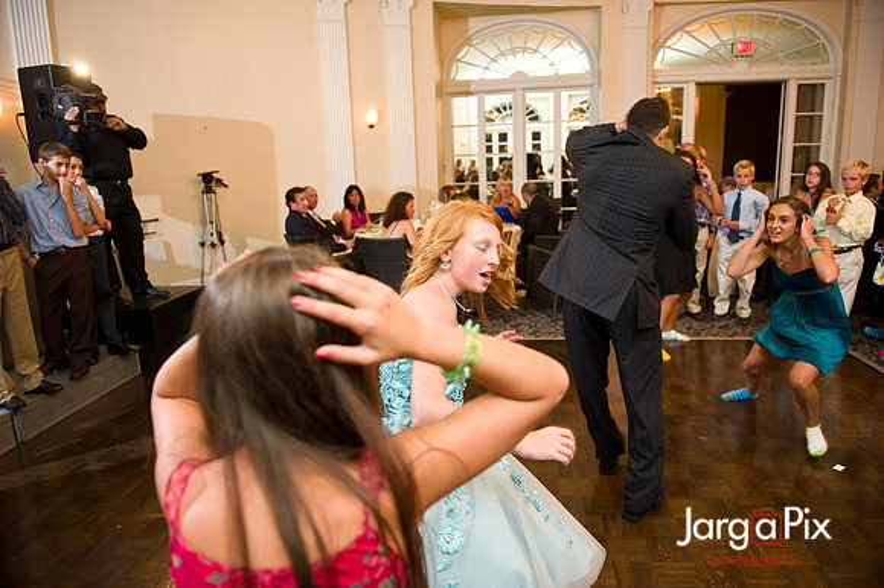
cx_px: 442
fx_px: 589
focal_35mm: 24
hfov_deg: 73.8
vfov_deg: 53.1
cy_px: 294
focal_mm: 24
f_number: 3.2
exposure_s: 1/125
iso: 1600
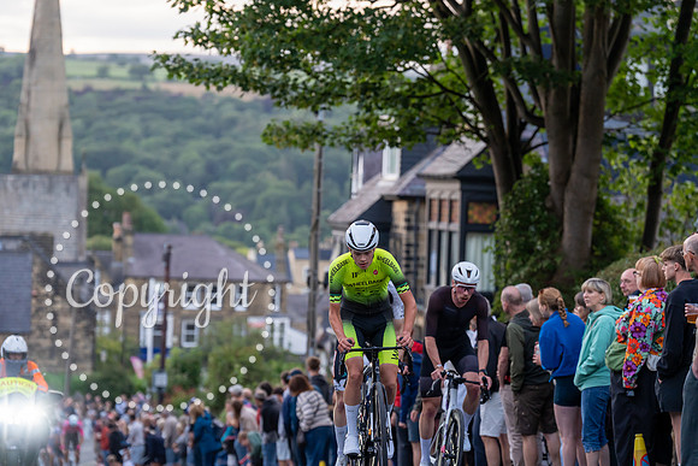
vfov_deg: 10.3
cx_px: 349
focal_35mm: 133
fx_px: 2579
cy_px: 233
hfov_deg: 15.4
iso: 2000
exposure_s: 1/800
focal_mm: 133
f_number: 3.5
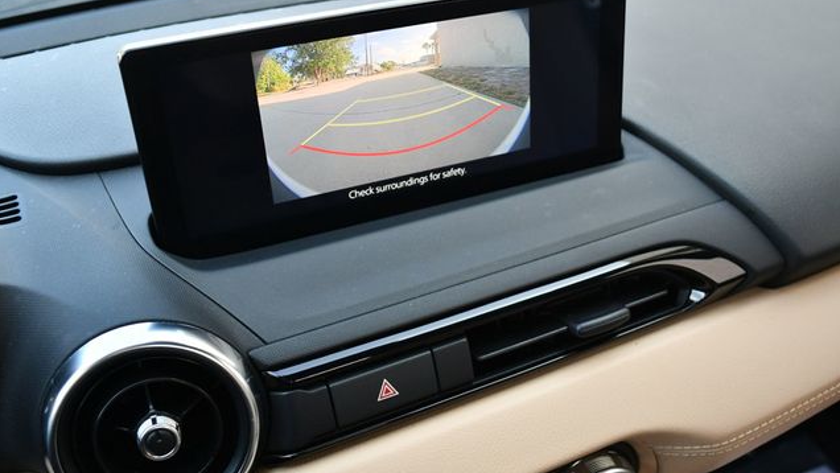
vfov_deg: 31.2
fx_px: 847
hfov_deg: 52.8
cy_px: 227
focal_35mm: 38
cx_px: 420
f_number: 3.5
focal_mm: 18
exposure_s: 1/250
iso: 720
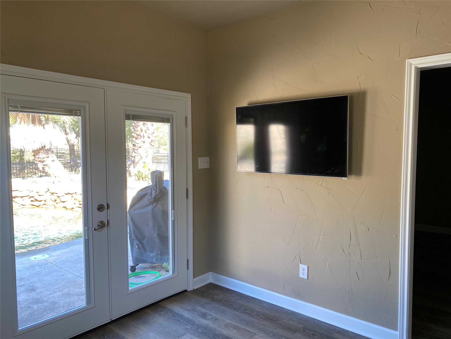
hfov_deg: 67.3
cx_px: 226
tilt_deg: -2.6
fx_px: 339
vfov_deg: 53.1
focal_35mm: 26
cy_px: 170
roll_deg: -0.4
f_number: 1.8
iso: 100
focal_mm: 4.25
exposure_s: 1/121
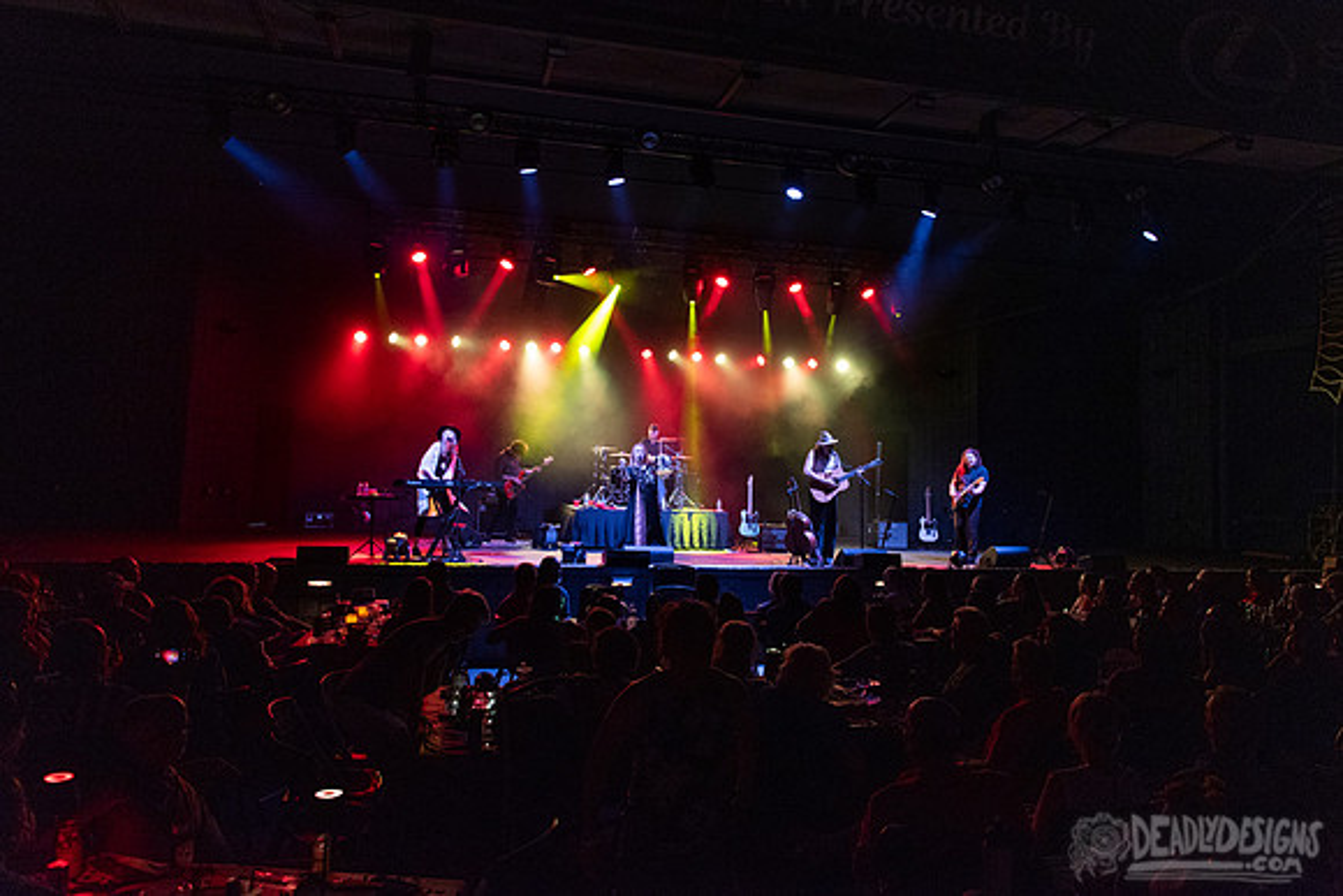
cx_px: 707
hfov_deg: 65.8
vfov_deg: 46.6
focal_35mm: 28
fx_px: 1037
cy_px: 394
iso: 2500
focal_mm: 24
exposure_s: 1/400
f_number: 3.2
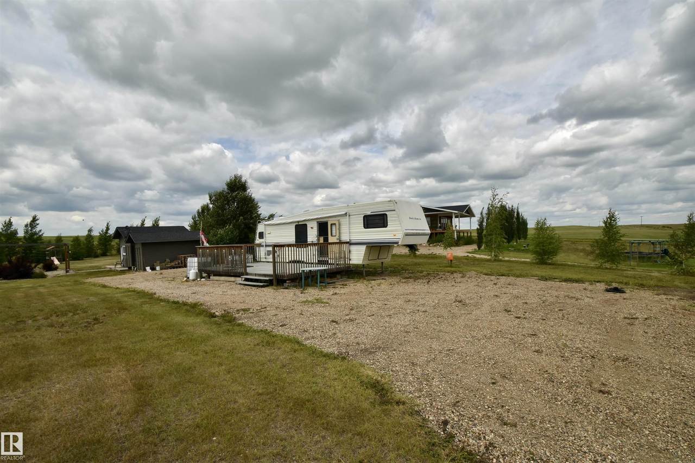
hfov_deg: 100.4
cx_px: 348
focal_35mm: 15
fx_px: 290
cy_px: 232
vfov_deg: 77.4
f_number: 13
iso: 100
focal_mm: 10
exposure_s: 1/200
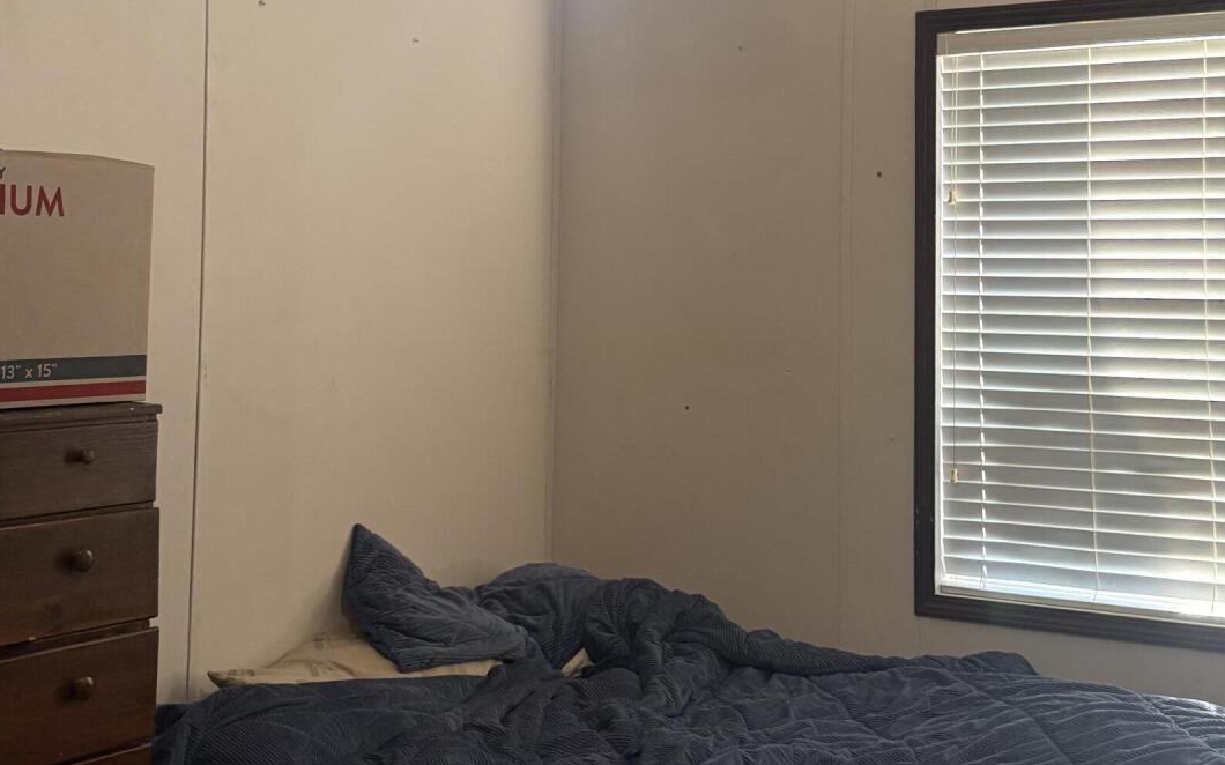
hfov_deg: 38.6
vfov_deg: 24.7
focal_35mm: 52
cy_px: 225
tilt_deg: +3.3
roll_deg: -0.4
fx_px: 1736
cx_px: 781
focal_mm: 5.96
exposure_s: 1/60
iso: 200
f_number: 1.6
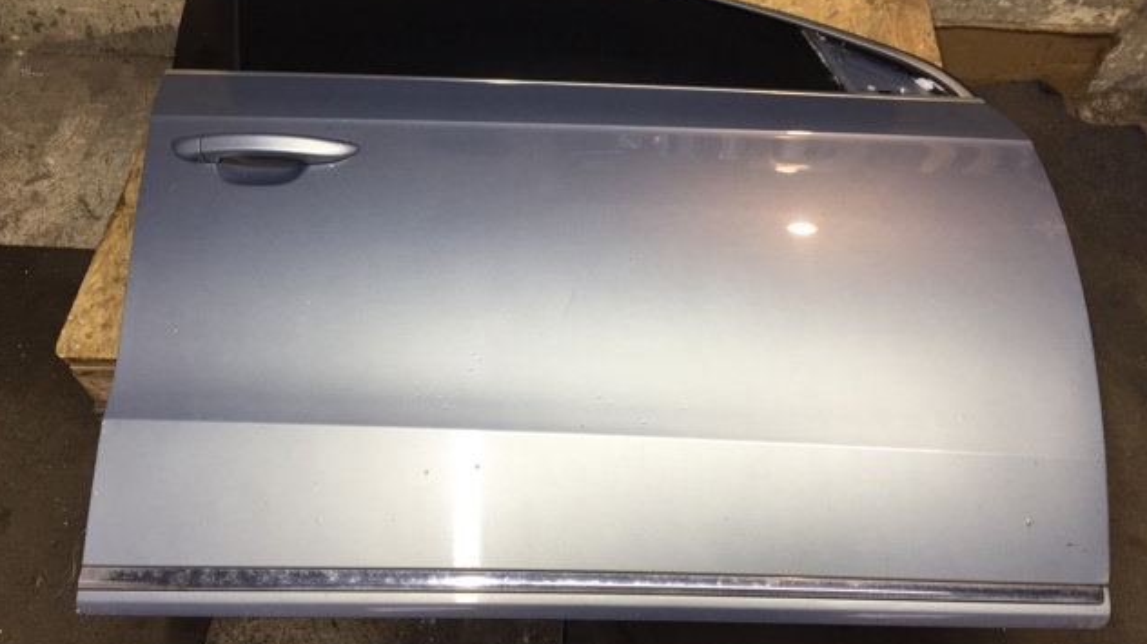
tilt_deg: -57.4
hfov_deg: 61.0
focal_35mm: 32
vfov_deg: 36.5
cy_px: 265
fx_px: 973
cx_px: 572
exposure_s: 1/50
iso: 40
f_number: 2.2
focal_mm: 4.15
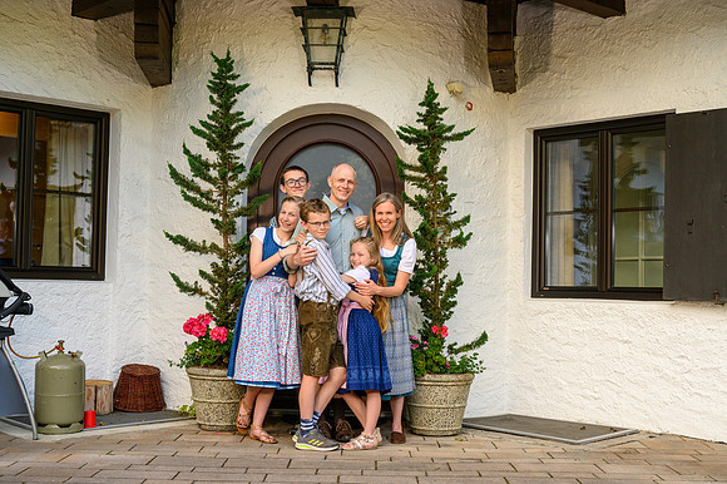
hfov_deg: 41.9
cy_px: 242
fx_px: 949
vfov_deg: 28.6
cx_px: 364
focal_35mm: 47
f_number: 7.1
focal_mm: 47
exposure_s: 1/160
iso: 400
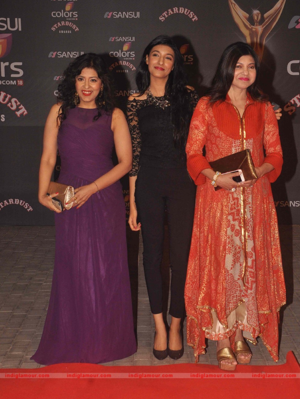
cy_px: 190
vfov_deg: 26.5
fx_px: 849
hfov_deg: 20.0
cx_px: 150
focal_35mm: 74
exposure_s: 1/200
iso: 640
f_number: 9
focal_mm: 45
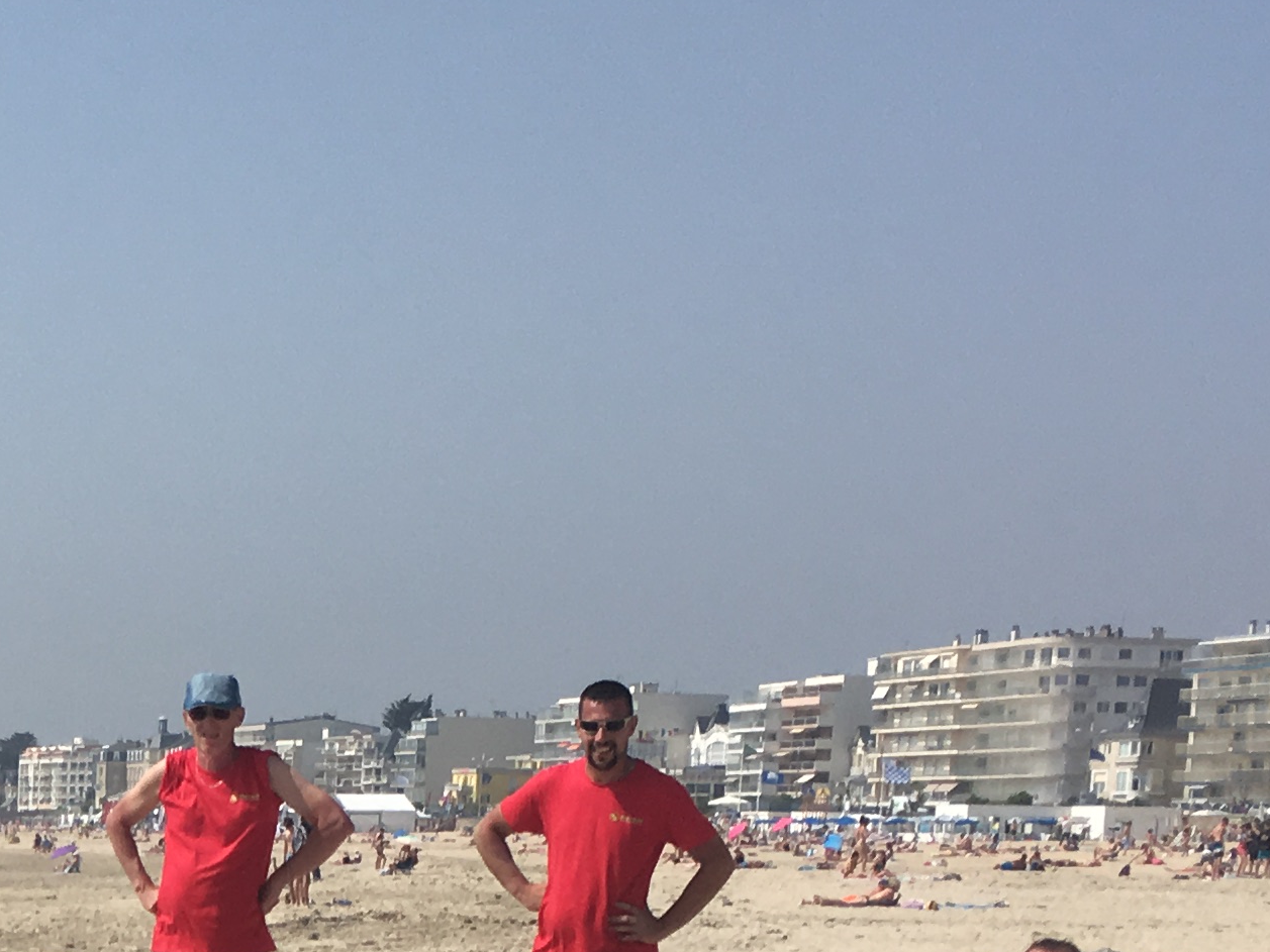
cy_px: 1258
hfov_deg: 20.0
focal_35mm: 93
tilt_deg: -5.0
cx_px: -197
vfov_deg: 15.1
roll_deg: -2.5
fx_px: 3412
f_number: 2.2
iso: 25
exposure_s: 1/2959
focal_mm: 4.15
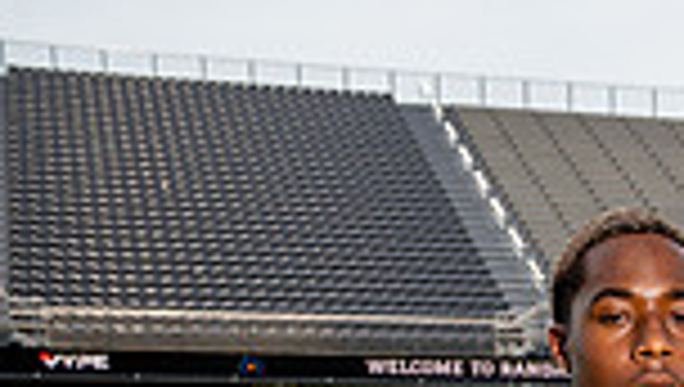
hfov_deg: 21.7
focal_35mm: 96
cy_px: 986
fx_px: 1744
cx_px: 616
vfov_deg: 10.5
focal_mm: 31
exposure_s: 1/250
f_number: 7.1
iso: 100
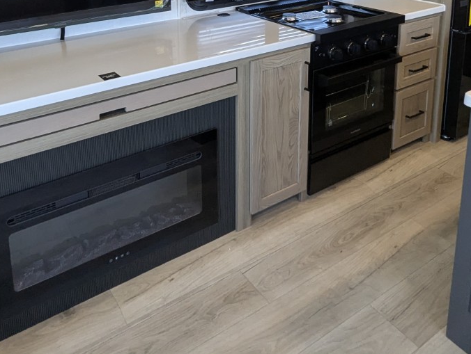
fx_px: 450
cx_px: 200
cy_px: -6
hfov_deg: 55.1
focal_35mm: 33
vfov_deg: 38.0
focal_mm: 2.35
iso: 305
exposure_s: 1/117
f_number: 2.2
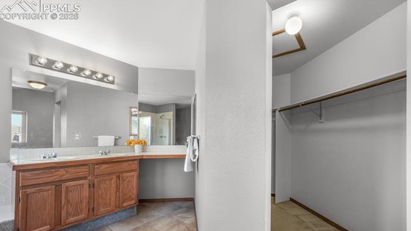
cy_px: 136
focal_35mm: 15
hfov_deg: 103.0
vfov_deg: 70.0
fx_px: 164
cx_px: 208
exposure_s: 1/30
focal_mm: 14
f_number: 11
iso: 5000
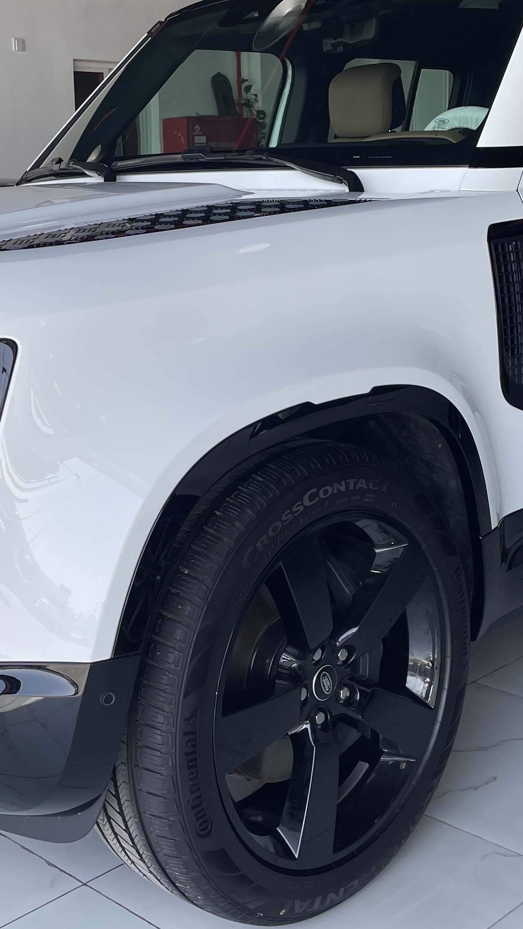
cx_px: 248
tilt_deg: -9.4
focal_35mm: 50
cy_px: 430
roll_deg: +0.8
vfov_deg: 41.3
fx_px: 1233
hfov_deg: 24.0
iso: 32
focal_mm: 4.2
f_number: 1.6
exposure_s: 1/622
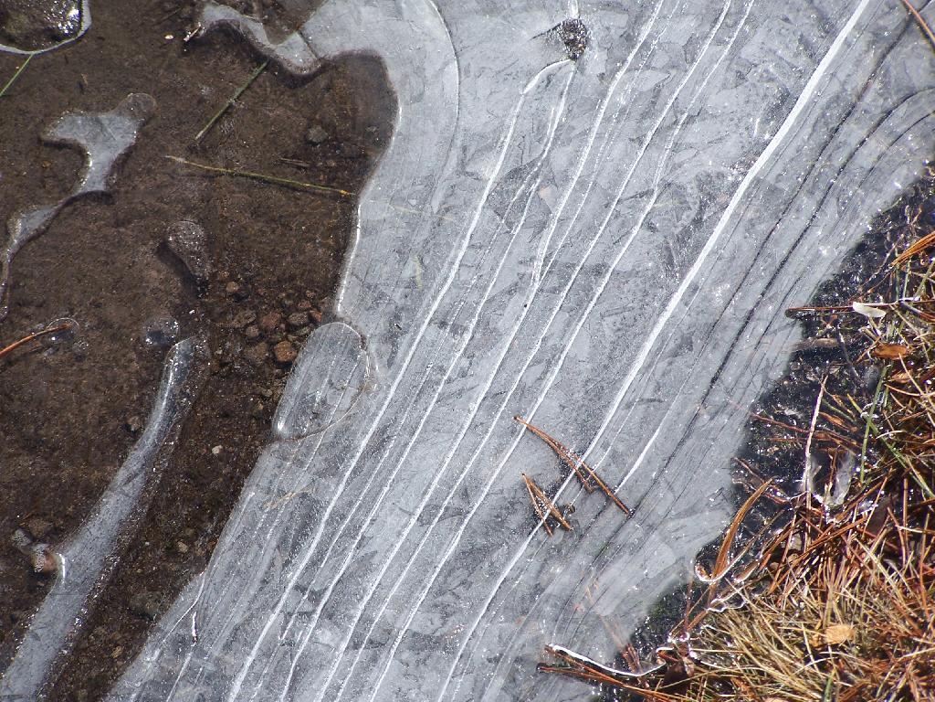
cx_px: 468
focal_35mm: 218
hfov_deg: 9.1
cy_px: 351
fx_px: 5888
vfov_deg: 6.8
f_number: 3.2
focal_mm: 36.2
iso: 80
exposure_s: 1/800
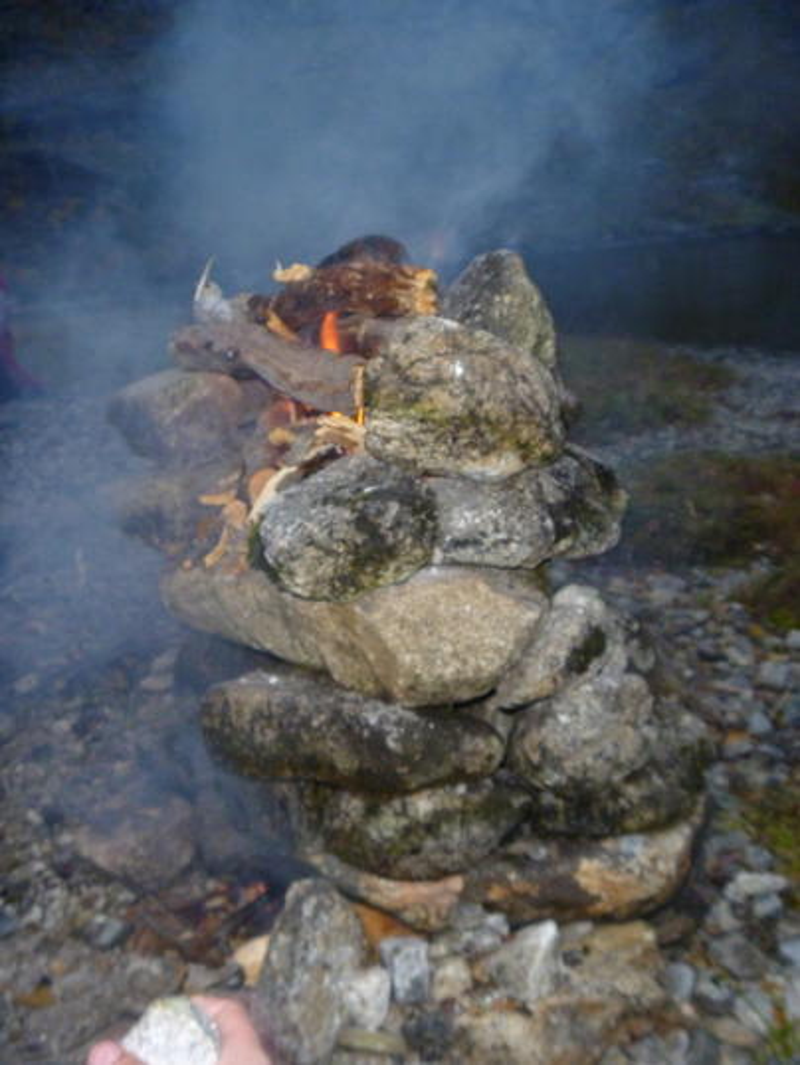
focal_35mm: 35
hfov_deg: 40.7
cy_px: 532
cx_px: 400
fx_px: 1078
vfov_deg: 52.6
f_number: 3.5
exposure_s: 1/125
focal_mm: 6.3
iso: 400
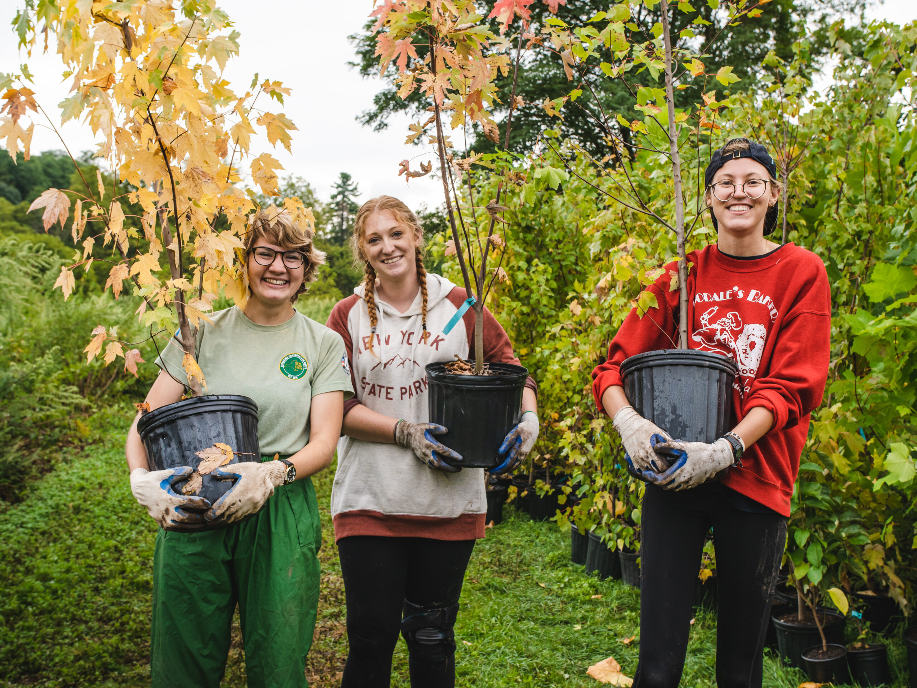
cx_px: 458
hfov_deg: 37.5
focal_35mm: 51
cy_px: 344
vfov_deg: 28.6
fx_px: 1351
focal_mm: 25
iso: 400
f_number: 4.5
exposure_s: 1/400
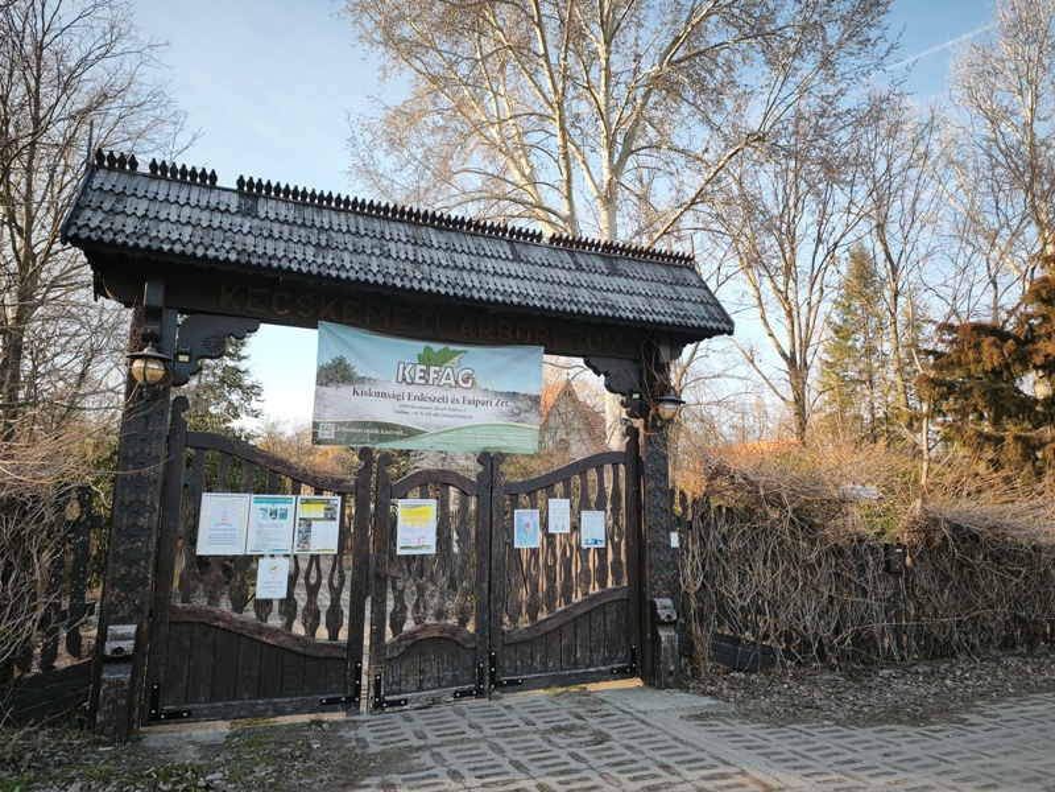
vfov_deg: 58.9
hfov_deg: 73.9
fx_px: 701
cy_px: 396
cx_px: 528
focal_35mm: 23
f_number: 1.62
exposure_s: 1/465
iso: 50
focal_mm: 6.45
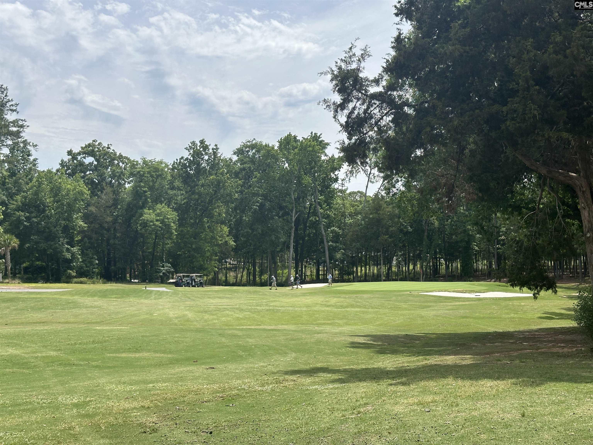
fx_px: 822
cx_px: 296
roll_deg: -0.3
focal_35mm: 48
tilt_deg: +2.0
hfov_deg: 39.7
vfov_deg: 30.3
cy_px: 222
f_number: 1.78
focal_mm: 6.86
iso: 64
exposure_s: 1/3876
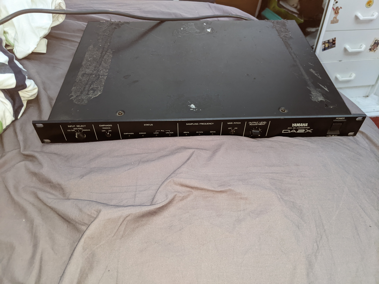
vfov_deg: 51.4
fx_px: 296
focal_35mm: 27
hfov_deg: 65.3
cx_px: 190
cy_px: 142
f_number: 1.8
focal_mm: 4.44
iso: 492
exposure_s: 1/24.2
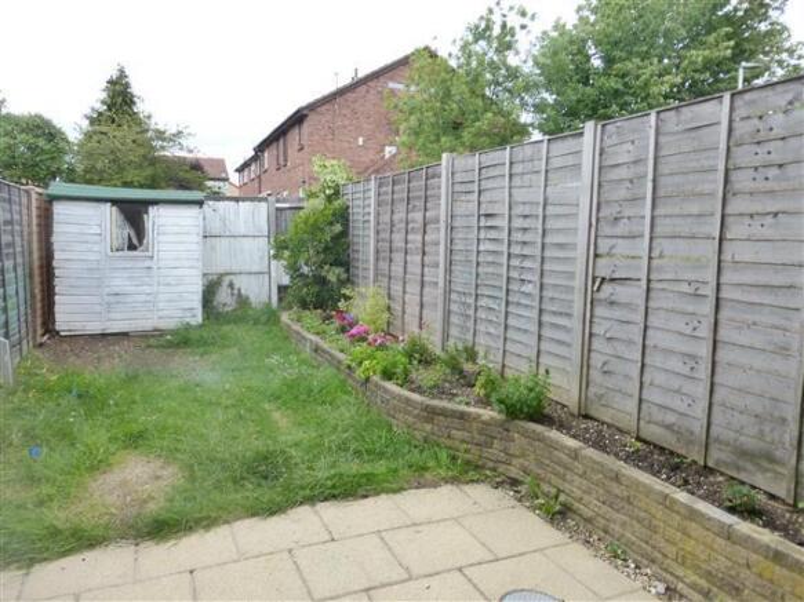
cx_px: 402
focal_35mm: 24
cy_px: 301
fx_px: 557
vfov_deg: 56.8
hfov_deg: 71.6
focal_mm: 4.3
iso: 200
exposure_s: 1/100
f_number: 3.3
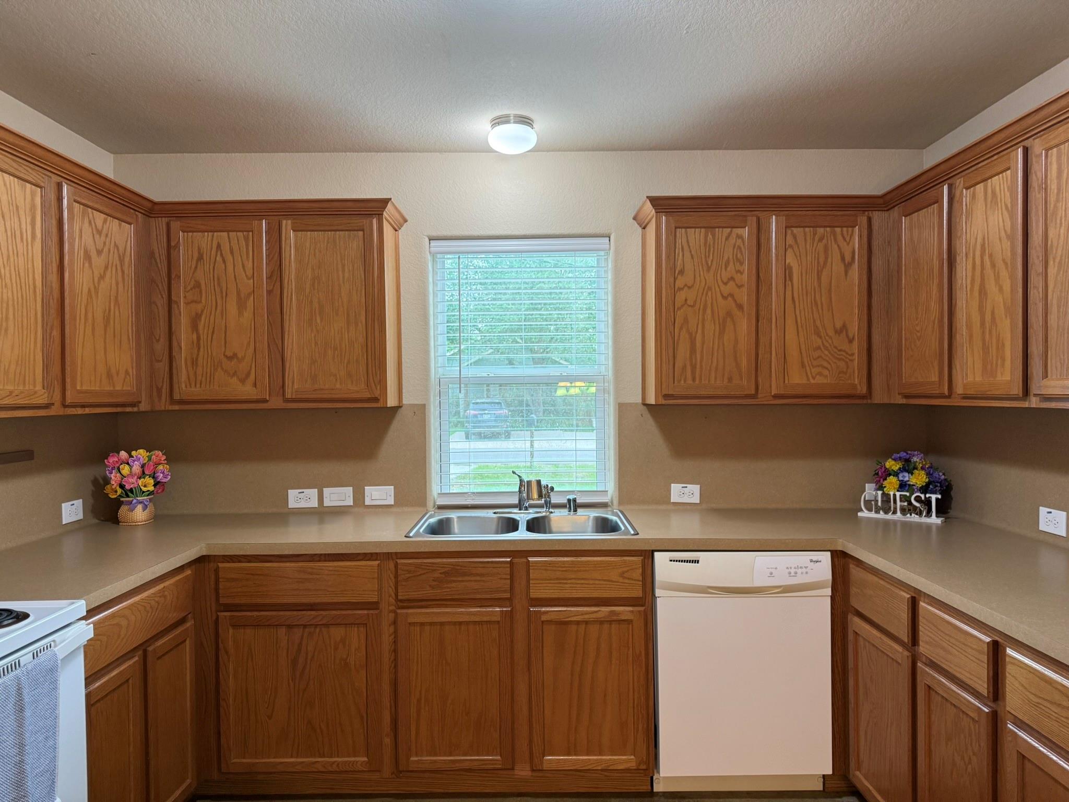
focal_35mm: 24
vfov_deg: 56.8
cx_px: 534
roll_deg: +0.3
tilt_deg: -0.4
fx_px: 741
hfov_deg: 71.6
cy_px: 401
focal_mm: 6.76
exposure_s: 1/60
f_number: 1.78
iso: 160
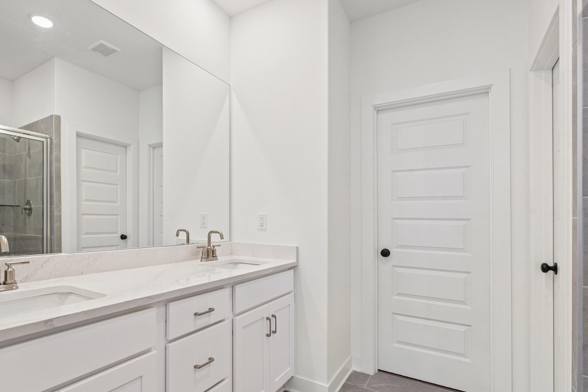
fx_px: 310
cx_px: 242
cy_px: 213
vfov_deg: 64.5
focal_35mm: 19
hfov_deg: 86.1
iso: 1000
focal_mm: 16
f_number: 9.5
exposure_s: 1/15
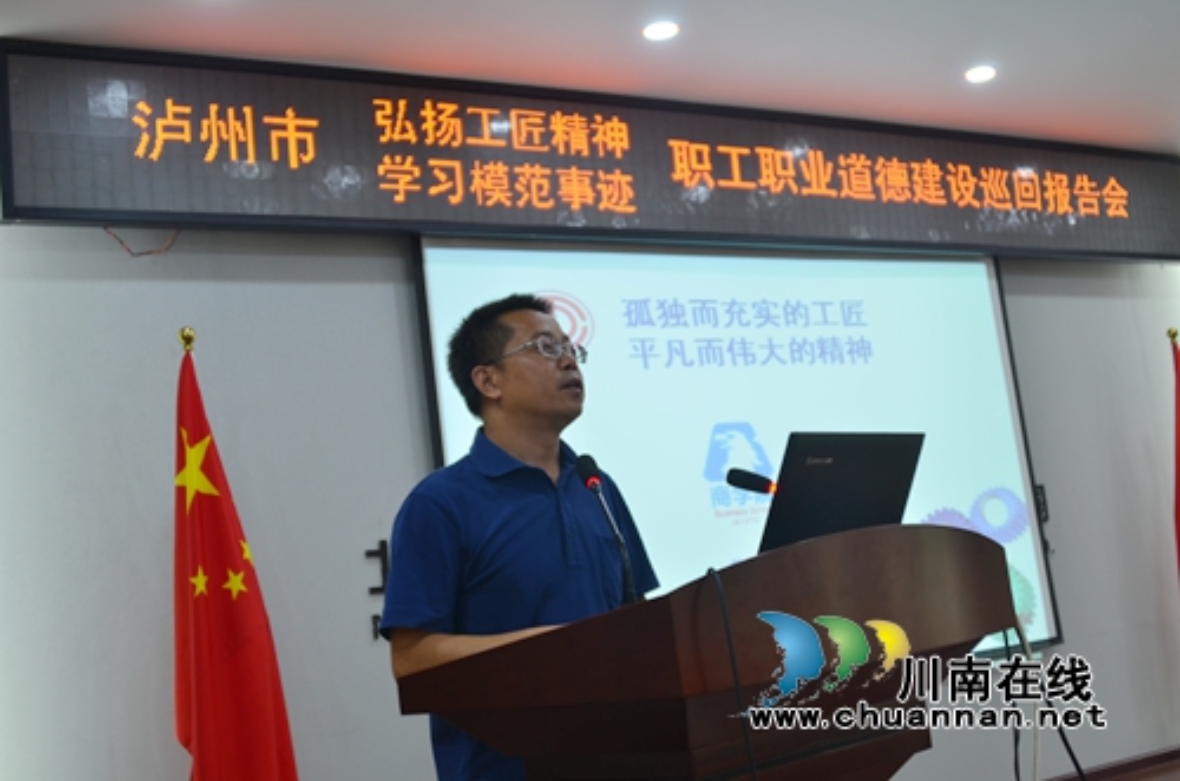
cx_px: 590
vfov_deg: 31.7
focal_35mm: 42
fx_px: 1374
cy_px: 390
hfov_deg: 46.5
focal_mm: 28
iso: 100
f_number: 3.5
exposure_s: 1/15
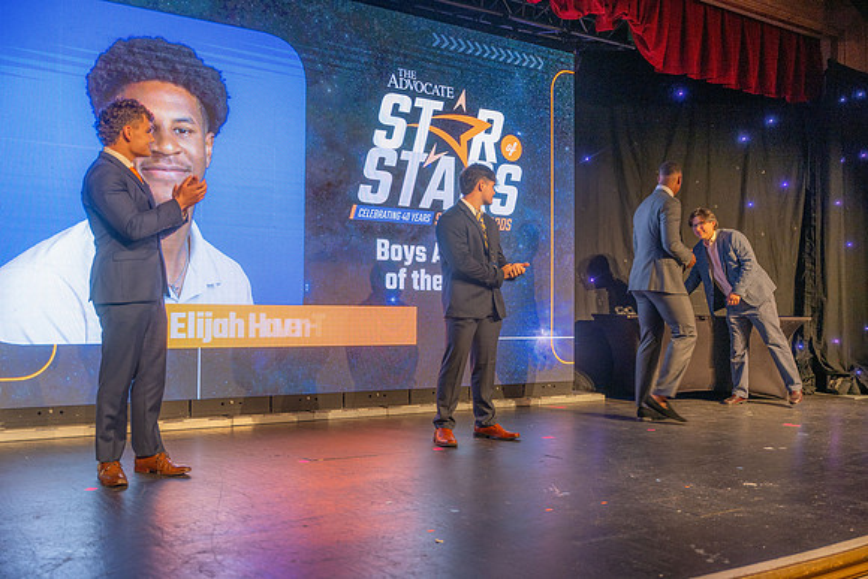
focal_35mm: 37
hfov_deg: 51.9
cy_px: 290
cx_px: 434
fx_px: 892
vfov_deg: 36.0
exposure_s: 1/50
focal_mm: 37
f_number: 2.8
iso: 320
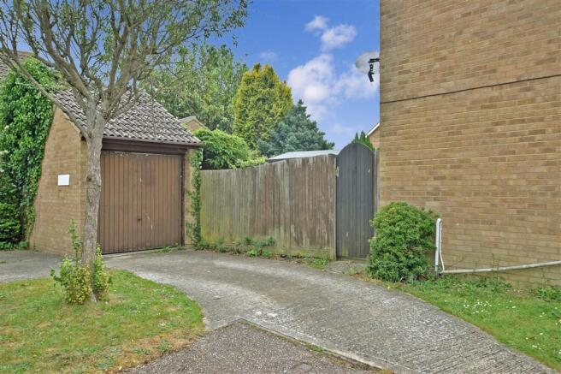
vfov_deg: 43.6
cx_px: 280
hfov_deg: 61.9
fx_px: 467
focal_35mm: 30
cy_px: 187
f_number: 10
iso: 500
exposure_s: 1/400
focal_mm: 20
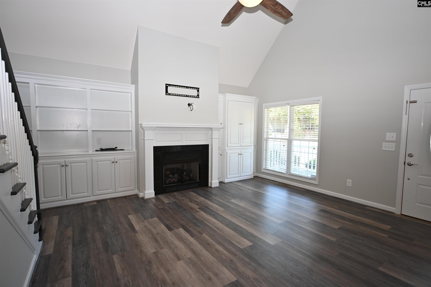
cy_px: 144
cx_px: 216
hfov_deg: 90.0
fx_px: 215
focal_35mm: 18
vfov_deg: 67.4
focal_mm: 12
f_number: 3.5
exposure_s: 1/160
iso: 400
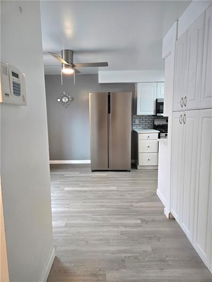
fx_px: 188
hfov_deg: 58.9
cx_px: 106
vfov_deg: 73.9
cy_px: 141
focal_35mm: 23
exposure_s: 1/120
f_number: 1.8
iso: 250
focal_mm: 5.4
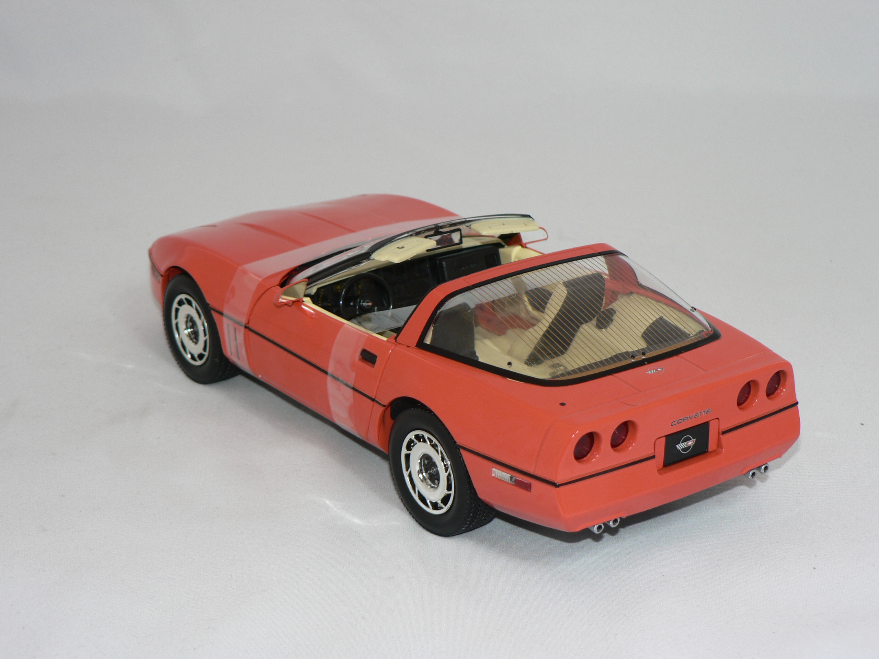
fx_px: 1828
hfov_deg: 27.0
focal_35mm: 72
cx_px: 440
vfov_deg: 20.4
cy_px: 330
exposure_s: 1/60
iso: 80
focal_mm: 12
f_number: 3.2
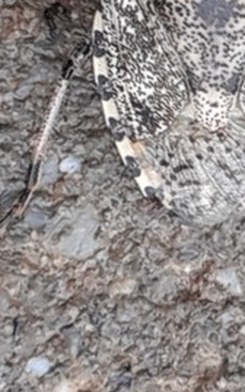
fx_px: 727
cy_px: -15
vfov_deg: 28.1
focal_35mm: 68
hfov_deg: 18.9
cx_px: 210
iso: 40
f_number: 1.9
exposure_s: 1/50
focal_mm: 3.6
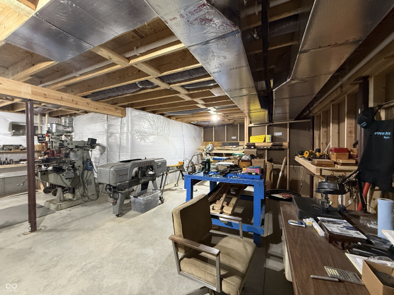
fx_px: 159
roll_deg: +0.5
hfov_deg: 102.1
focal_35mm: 14
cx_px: 197
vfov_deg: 85.7
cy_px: 148
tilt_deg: +0.0
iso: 320
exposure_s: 1/60
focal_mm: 2.22
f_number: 2.2
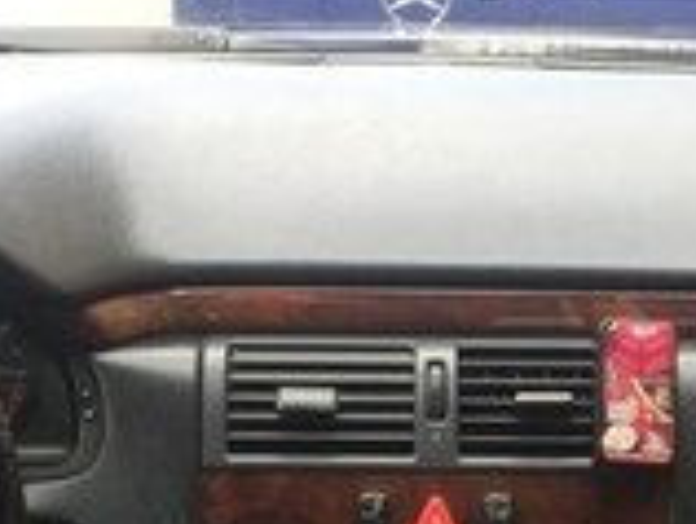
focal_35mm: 121
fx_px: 2437
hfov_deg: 16.2
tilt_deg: -25.4
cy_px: 676
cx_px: 493
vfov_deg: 11.9
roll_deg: +0.0
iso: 32
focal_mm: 4.15
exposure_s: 1/100
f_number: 2.2
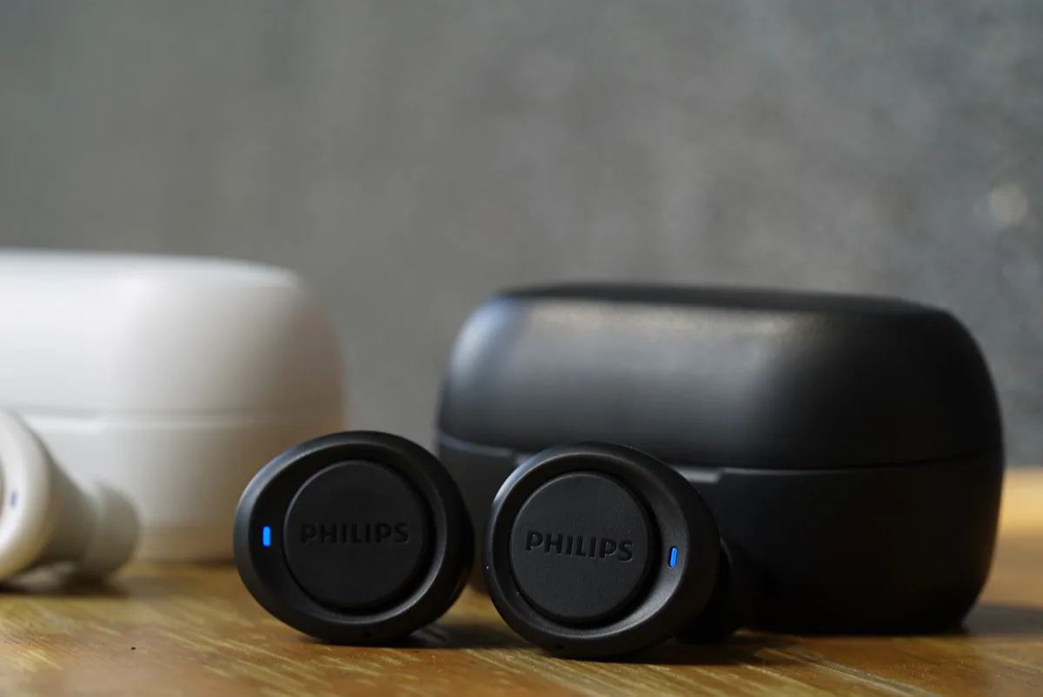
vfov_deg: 15.2
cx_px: 522
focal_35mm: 90
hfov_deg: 22.6
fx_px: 2609
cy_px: 348
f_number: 10
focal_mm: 90
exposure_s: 1/4
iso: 50
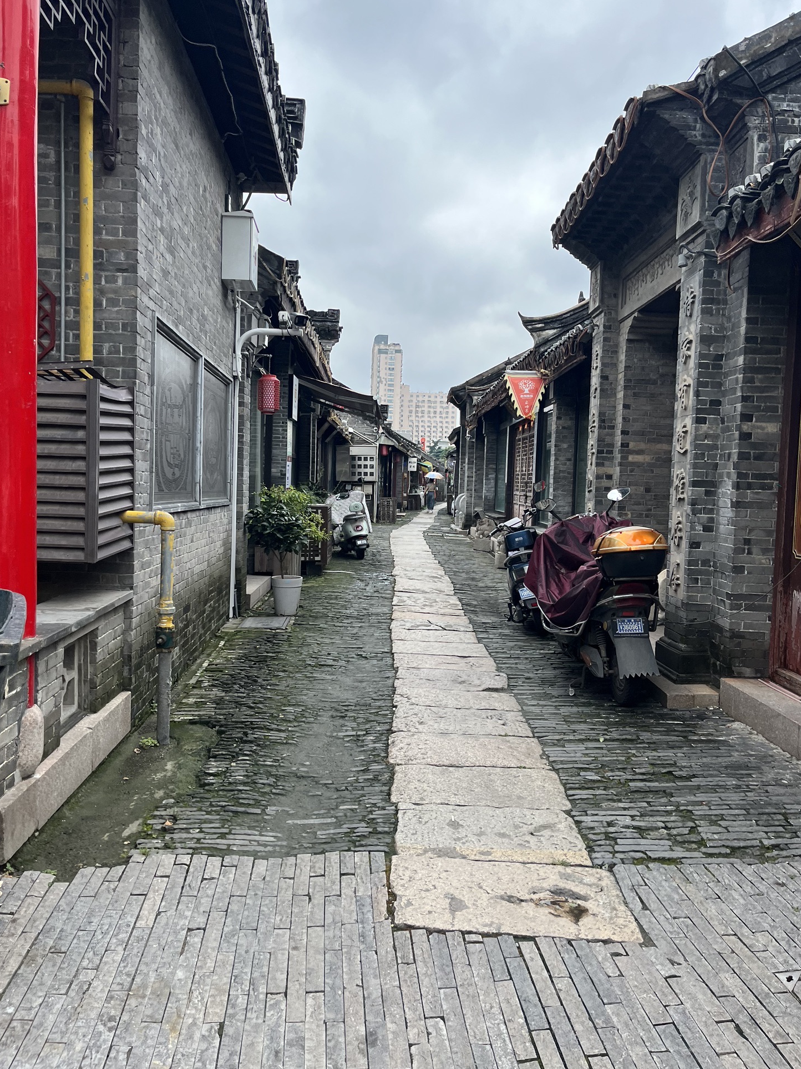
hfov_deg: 51.3
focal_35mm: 27
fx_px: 833
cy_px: 517
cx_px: 410
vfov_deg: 65.3
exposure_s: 1/1923
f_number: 1.6
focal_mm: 5.1
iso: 50
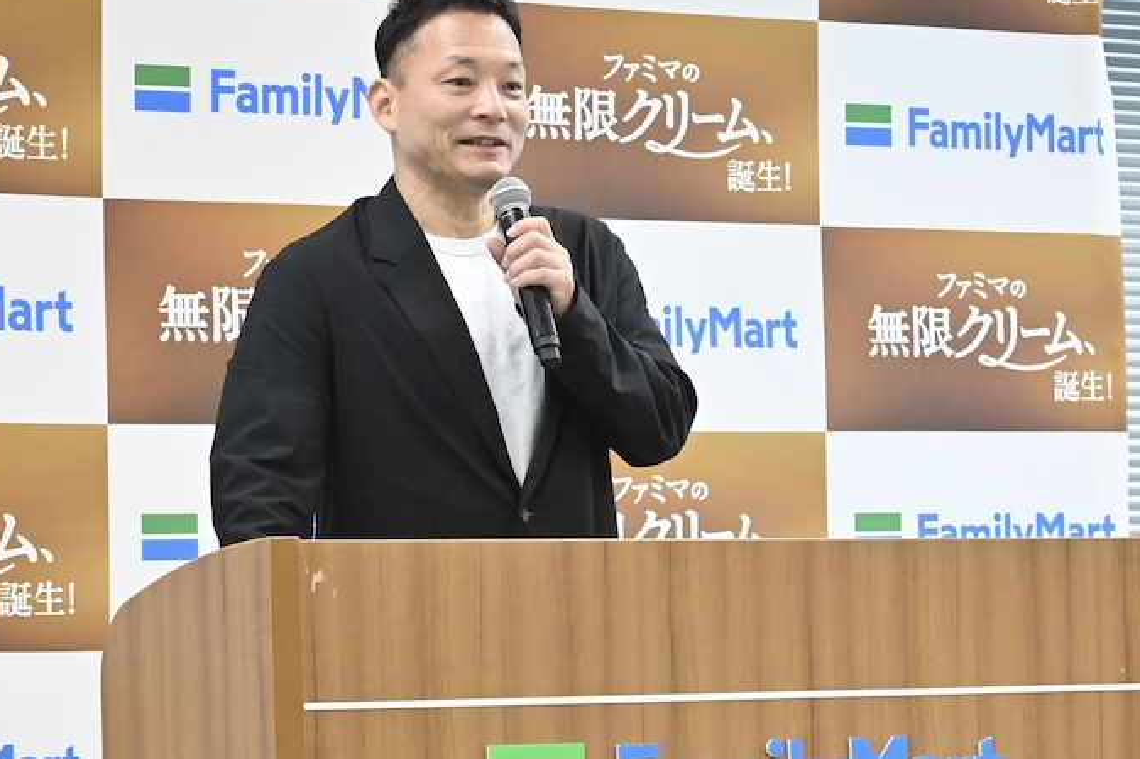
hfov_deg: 22.9
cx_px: 502
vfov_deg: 15.3
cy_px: 458
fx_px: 2817
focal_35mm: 89
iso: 6400
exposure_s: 1/160
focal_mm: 60
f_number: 8
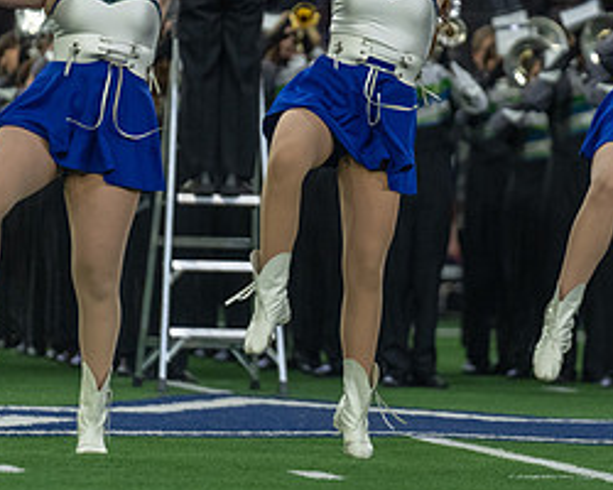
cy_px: 116
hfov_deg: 4.4
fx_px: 7910
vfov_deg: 3.6
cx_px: 383
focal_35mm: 436
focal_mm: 200
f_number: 2.8
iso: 3200
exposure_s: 1/1000
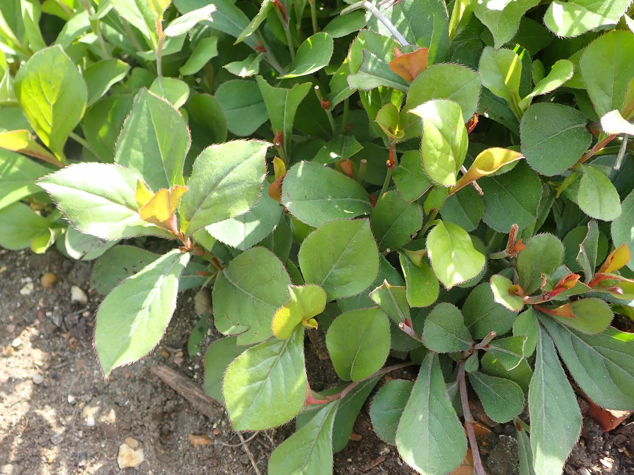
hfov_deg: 55.3
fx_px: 604
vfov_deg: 42.9
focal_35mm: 33
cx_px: 329
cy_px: 260
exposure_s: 1/160
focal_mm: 5.5
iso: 100
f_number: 3.2
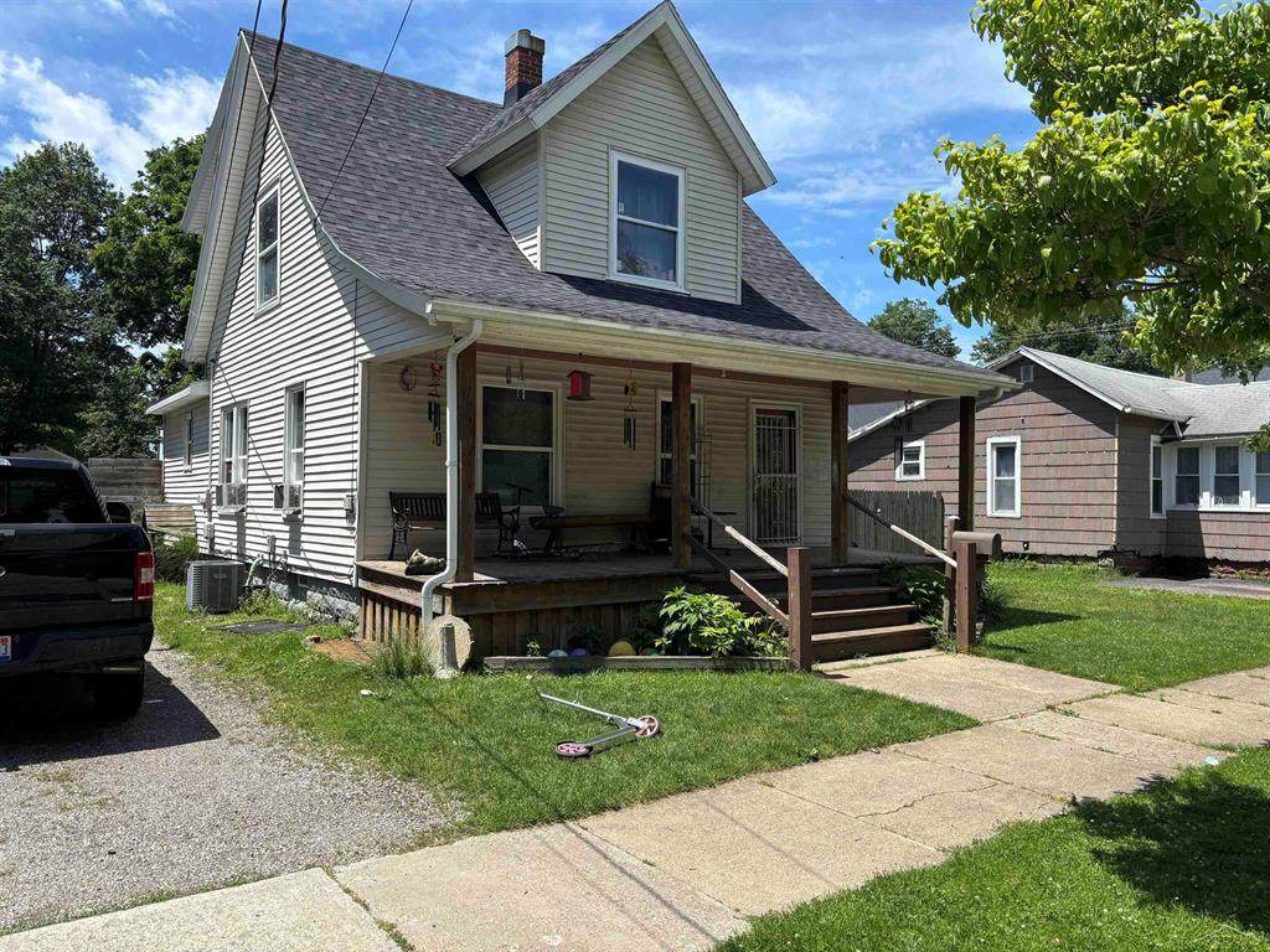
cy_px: 476
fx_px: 954
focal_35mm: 26
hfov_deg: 67.3
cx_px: 635
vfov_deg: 53.1
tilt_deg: +1.4
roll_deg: -0.6
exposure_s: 1/2710
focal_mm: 5.96
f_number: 1.6
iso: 50
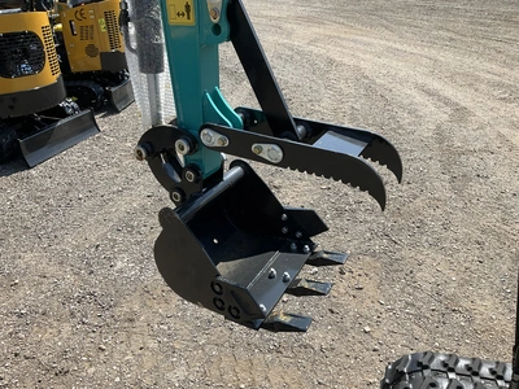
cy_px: 194
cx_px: 260
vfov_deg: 48.2
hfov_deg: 61.7
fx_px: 435
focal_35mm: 29
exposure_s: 1/1121
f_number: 1.8
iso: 25
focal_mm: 3
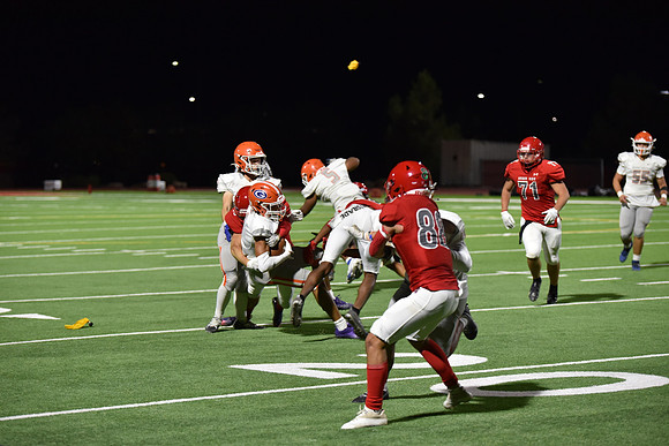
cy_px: 223
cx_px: 334
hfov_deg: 17.6
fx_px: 2156
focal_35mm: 116
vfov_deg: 11.8
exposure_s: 1/500
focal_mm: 116
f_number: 2.8
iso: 2800
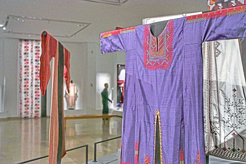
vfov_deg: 32.6
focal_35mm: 41
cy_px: 82
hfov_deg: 47.4
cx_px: 123
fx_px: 280
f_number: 4
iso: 6400
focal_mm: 41
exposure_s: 1/125
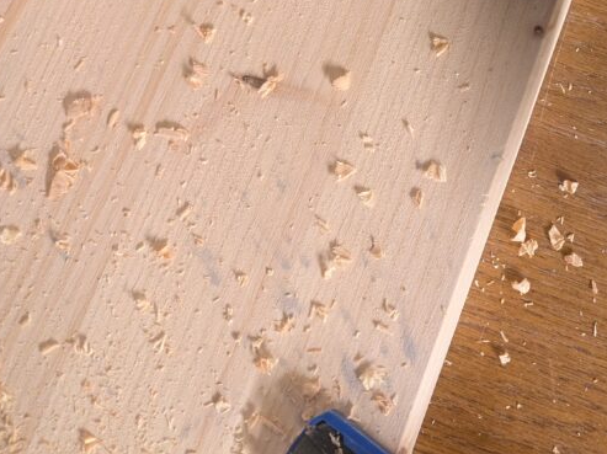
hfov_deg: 34.6
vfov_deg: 27.4
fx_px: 911
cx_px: 558
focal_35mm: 52
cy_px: 82
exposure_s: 1/25
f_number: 1.89
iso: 558
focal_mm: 5.43
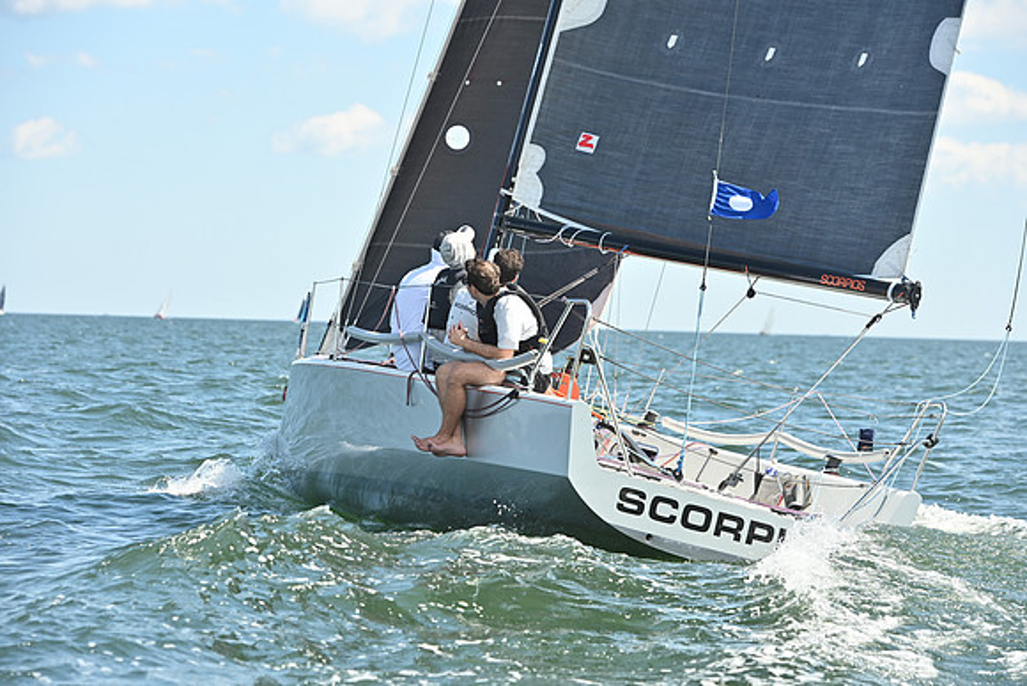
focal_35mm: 122
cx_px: 514
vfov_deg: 11.2
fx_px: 3481
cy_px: 343
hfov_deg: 16.8
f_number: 6.3
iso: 250
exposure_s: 1/1250
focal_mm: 122
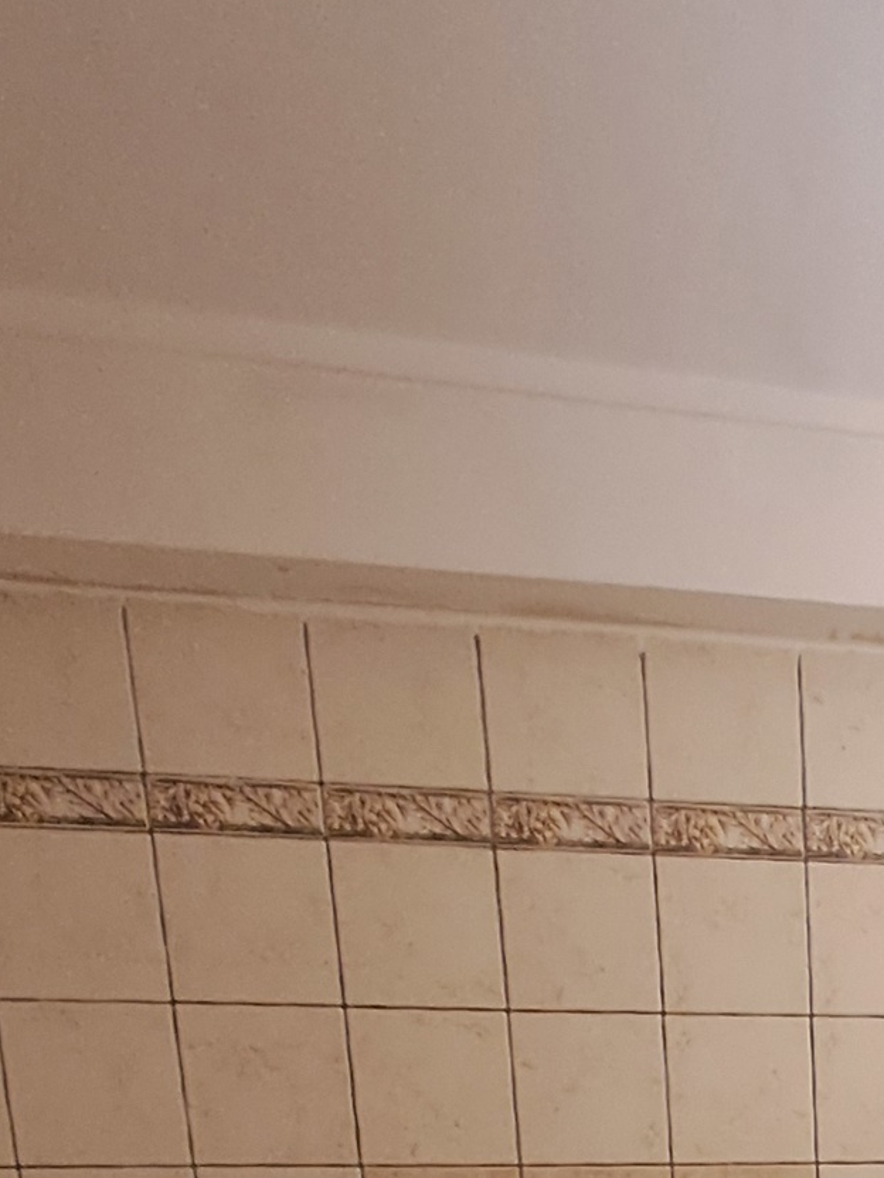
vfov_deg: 34.1
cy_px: 1519
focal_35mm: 40
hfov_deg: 31.8
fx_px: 1362
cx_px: 976
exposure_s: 1/50
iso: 250
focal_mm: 1.42
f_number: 2.2
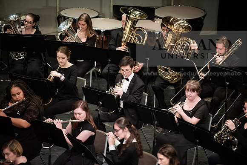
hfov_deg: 10.5
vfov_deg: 7.0
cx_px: 124
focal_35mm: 195
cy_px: 82
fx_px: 1338
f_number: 3.2
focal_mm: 195
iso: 3200
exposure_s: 1/250
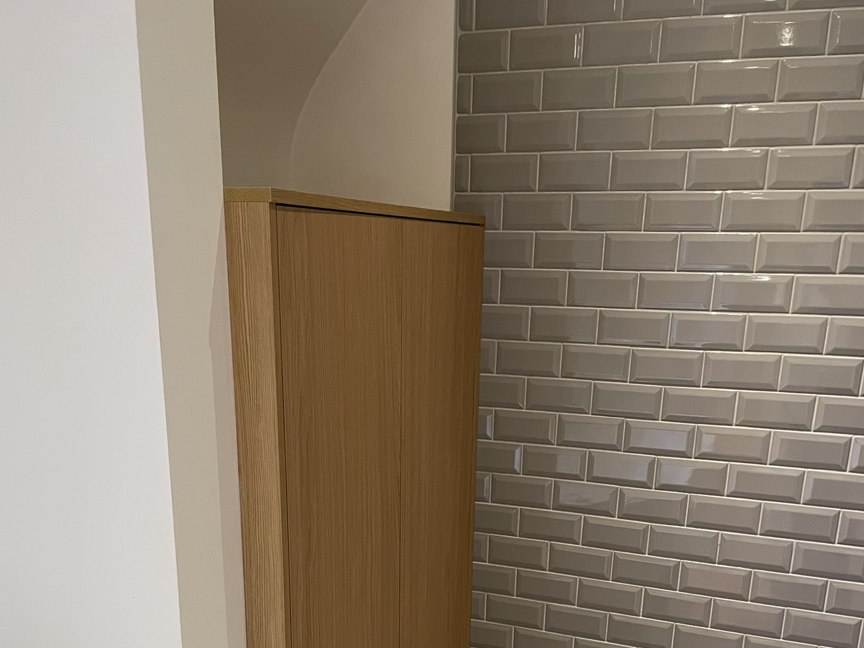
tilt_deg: -17.9
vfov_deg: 37.6
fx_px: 898
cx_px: 422
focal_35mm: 36
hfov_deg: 51.4
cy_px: 556
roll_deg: -0.8
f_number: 1.6
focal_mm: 4.2
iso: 400
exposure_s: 1/50
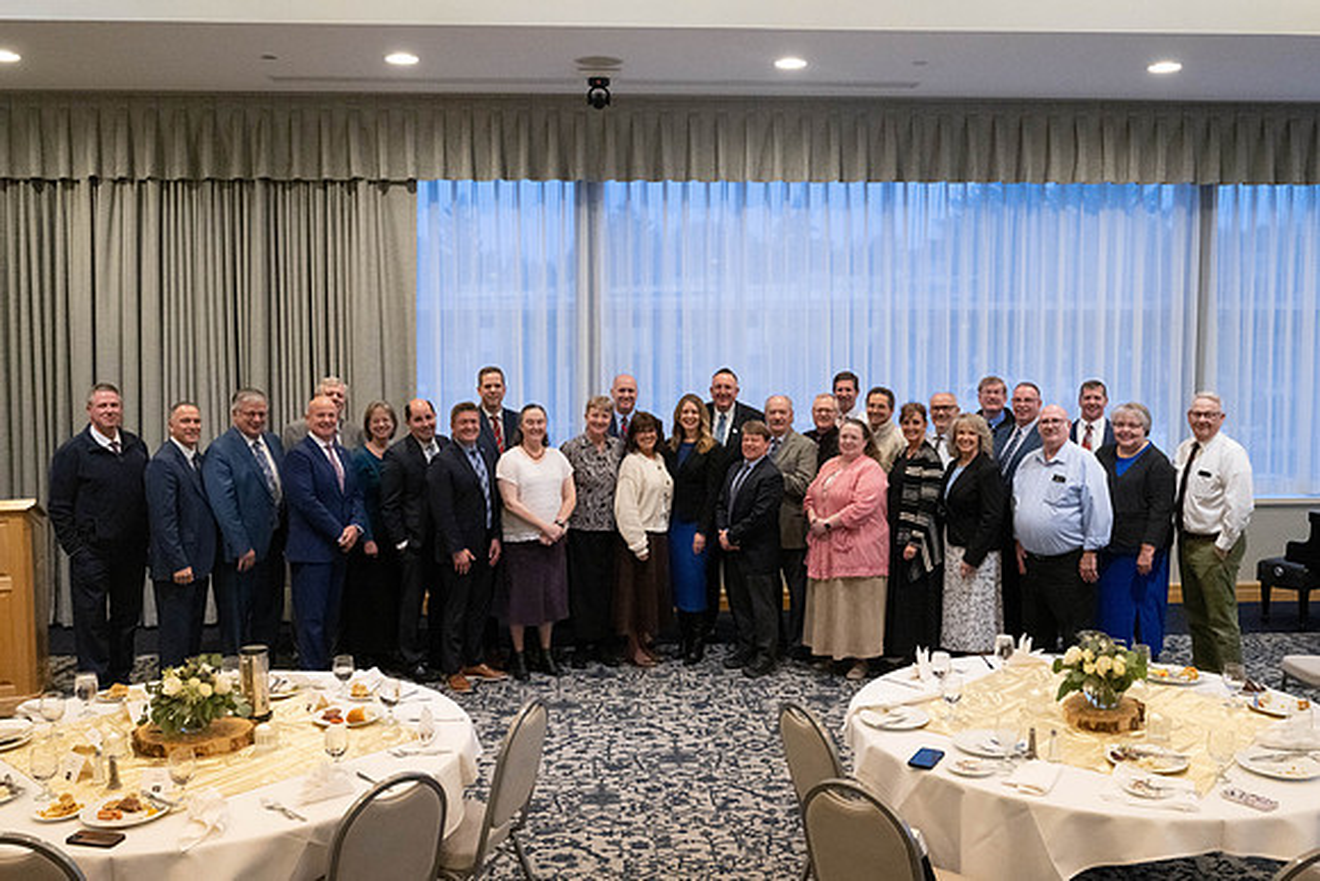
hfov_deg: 58.1
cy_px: 417
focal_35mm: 32
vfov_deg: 40.7
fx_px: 1188
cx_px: 673
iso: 6400
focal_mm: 30
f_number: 9
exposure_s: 1/100
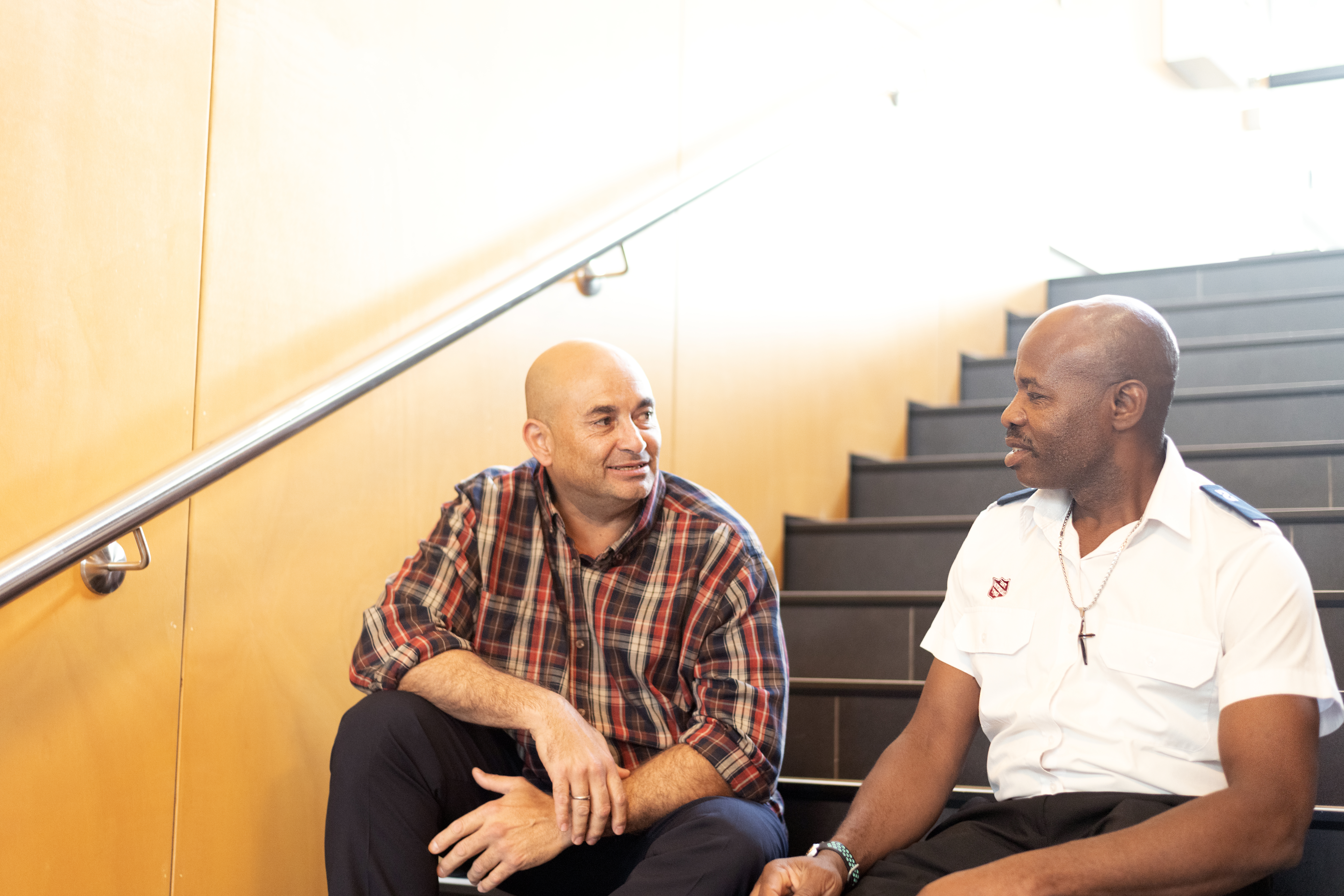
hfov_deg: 39.6
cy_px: 448
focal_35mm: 50
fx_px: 1867
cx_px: 672
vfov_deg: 27.0
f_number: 1.8
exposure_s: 1/100
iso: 1600
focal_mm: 50
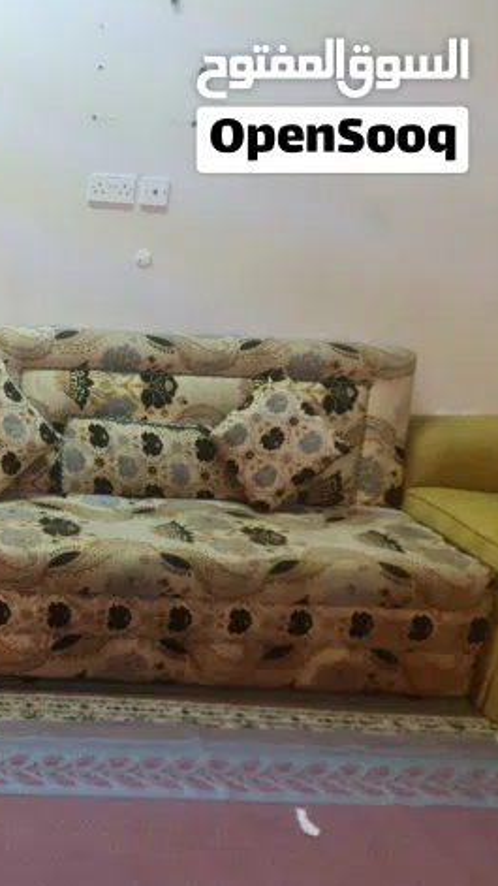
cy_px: 444
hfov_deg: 28.3
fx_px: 868
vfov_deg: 54.0
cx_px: -86
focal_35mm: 37
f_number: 1.8
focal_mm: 7
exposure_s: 1/50
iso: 500
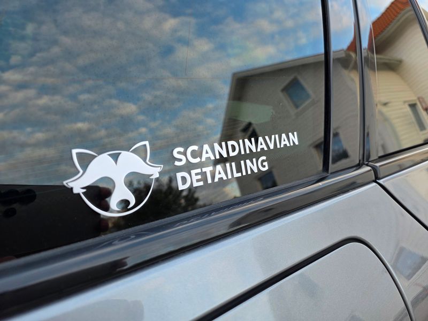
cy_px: 160
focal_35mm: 23
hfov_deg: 73.9
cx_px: 214
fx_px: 284
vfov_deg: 58.9
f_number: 1.7
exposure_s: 1/180
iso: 100
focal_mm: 6.3
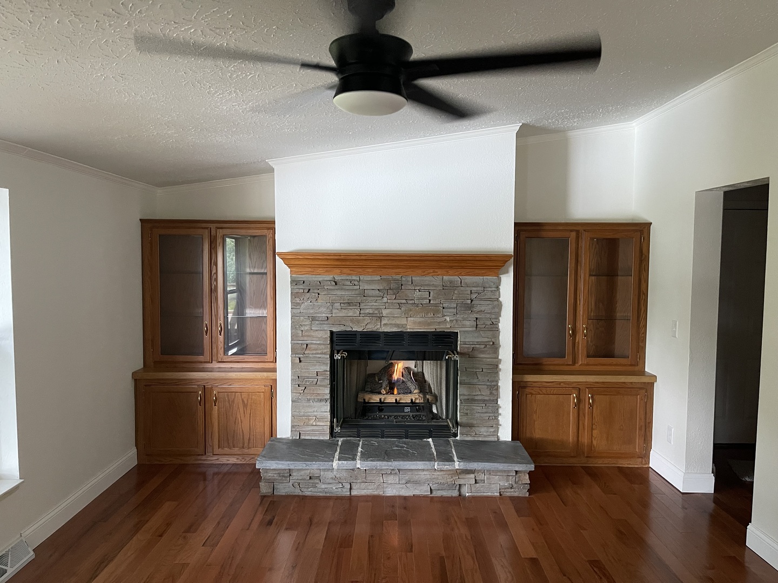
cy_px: 292
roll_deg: -0.5
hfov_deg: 69.4
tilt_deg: -3.4
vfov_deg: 54.9
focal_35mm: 25
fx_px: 562
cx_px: 389
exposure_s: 1/60
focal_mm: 5.1
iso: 500
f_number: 1.6
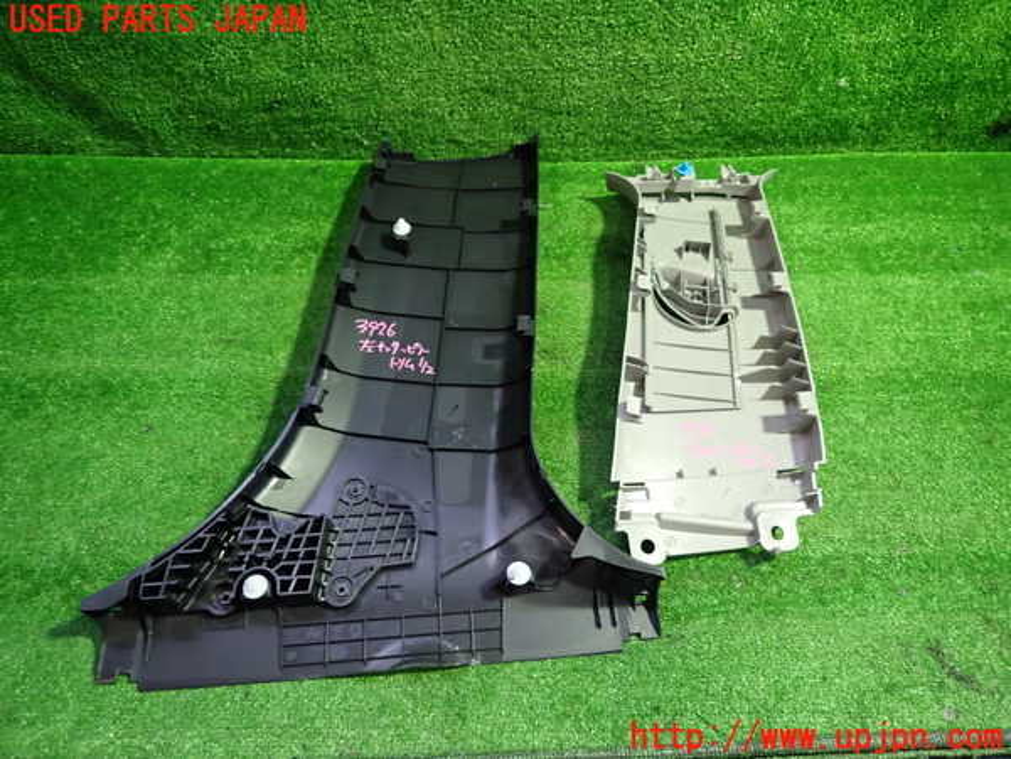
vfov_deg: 54.9
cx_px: 506
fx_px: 730
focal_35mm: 25
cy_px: 380
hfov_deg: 69.4
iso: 320
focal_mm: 4.5
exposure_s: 1/30
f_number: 2
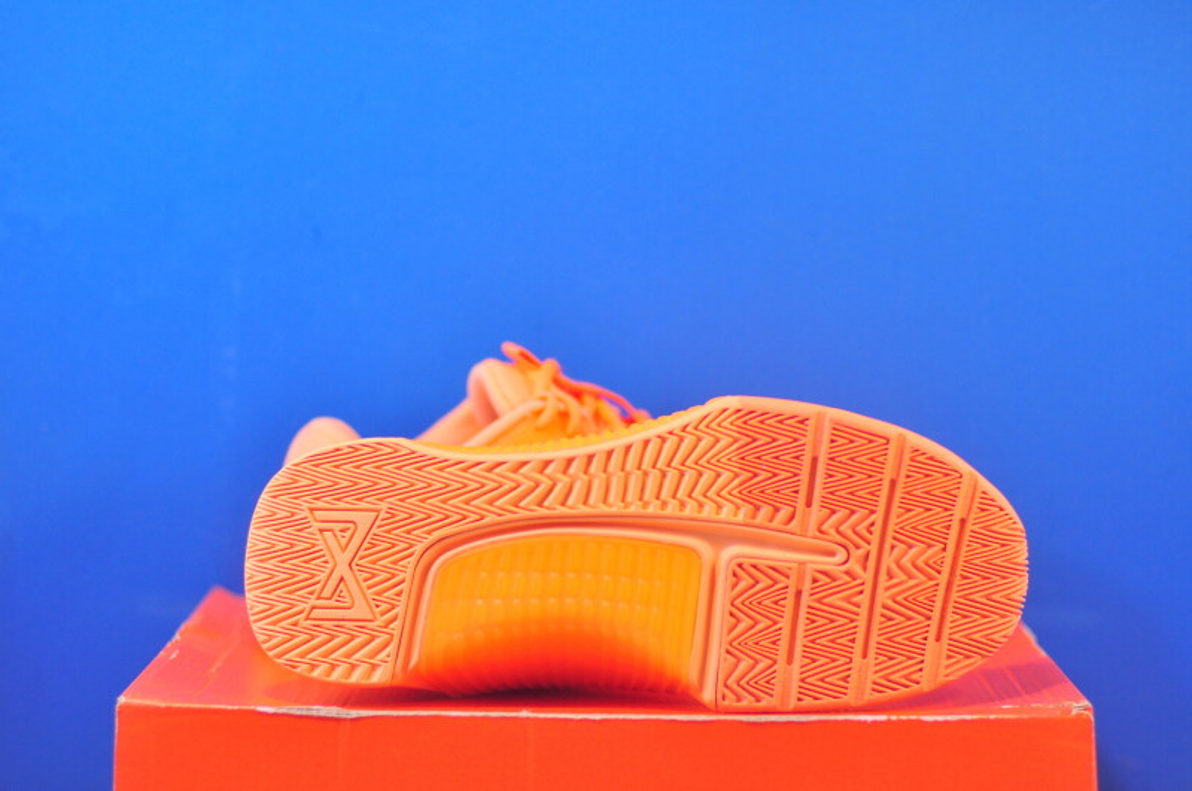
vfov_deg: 18.1
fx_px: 2480
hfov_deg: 27.0
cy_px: 396
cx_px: 596
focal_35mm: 75
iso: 250
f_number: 2.2
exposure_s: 1/320
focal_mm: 50
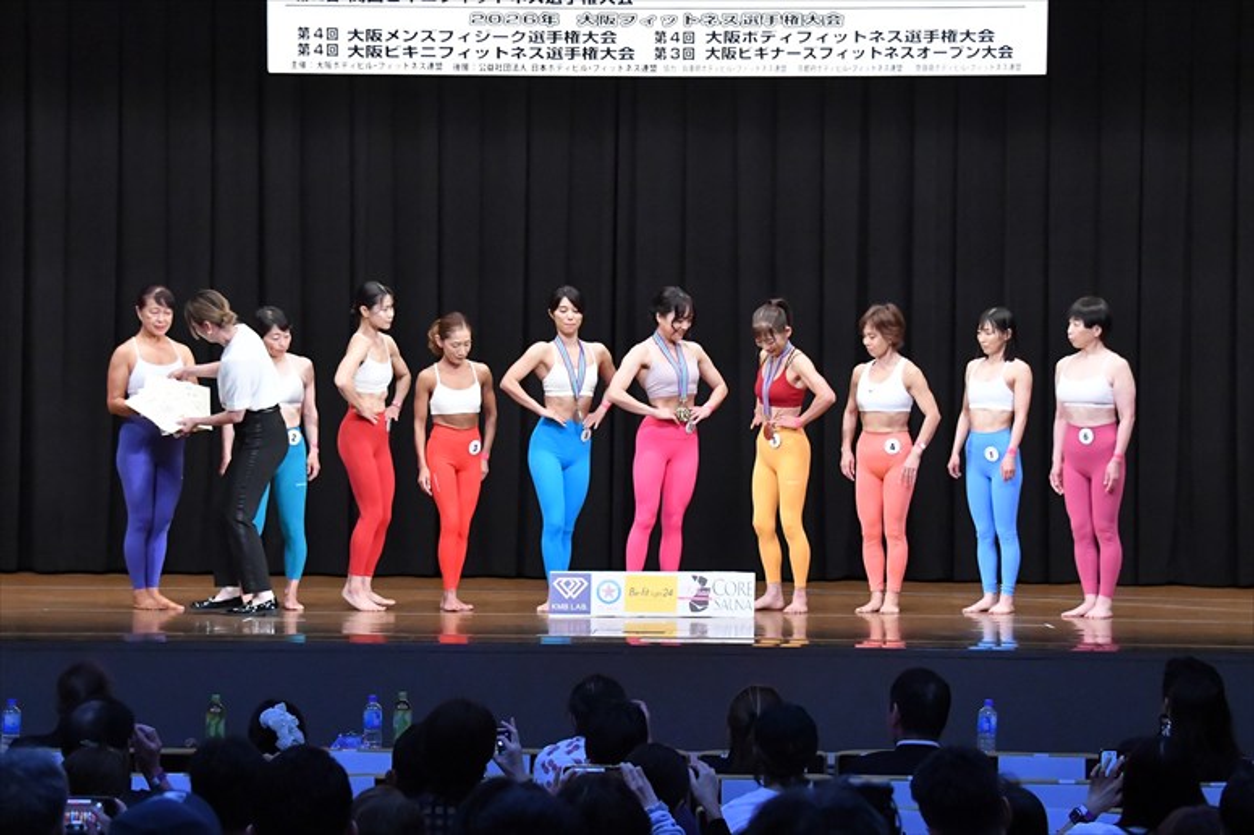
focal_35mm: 108
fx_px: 3760
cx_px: 627
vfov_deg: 12.7
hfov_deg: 18.9
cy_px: 418
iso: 8000
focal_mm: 72
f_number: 5.6
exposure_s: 1/400
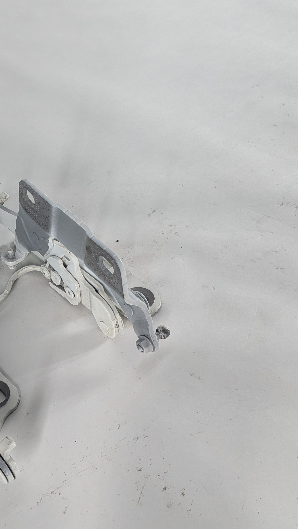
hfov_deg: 28.1
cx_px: 6
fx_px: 562
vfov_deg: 50.4
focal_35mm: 40
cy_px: 288
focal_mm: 4.53
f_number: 1.7
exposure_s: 1/291
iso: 43
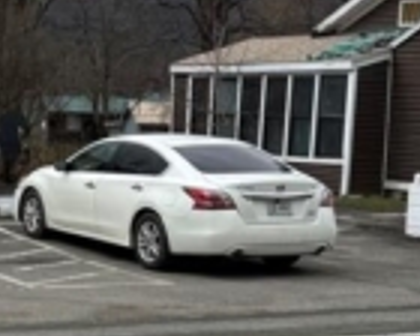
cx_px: -120
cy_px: 168
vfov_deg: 15.7
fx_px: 1218
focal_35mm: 98
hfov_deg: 18.3
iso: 80
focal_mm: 6.76
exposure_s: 1/3759
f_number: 1.78
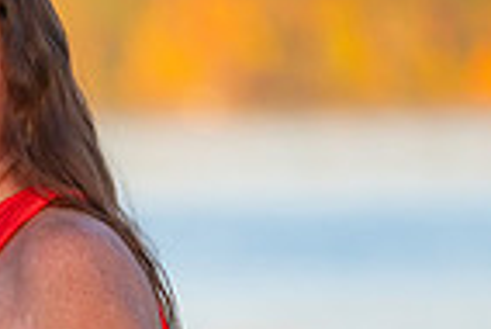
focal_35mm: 531
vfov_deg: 2.6
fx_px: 7250
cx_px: -59
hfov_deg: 3.9
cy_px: 267
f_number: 2.8
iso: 640
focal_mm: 130
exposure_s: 1/6400
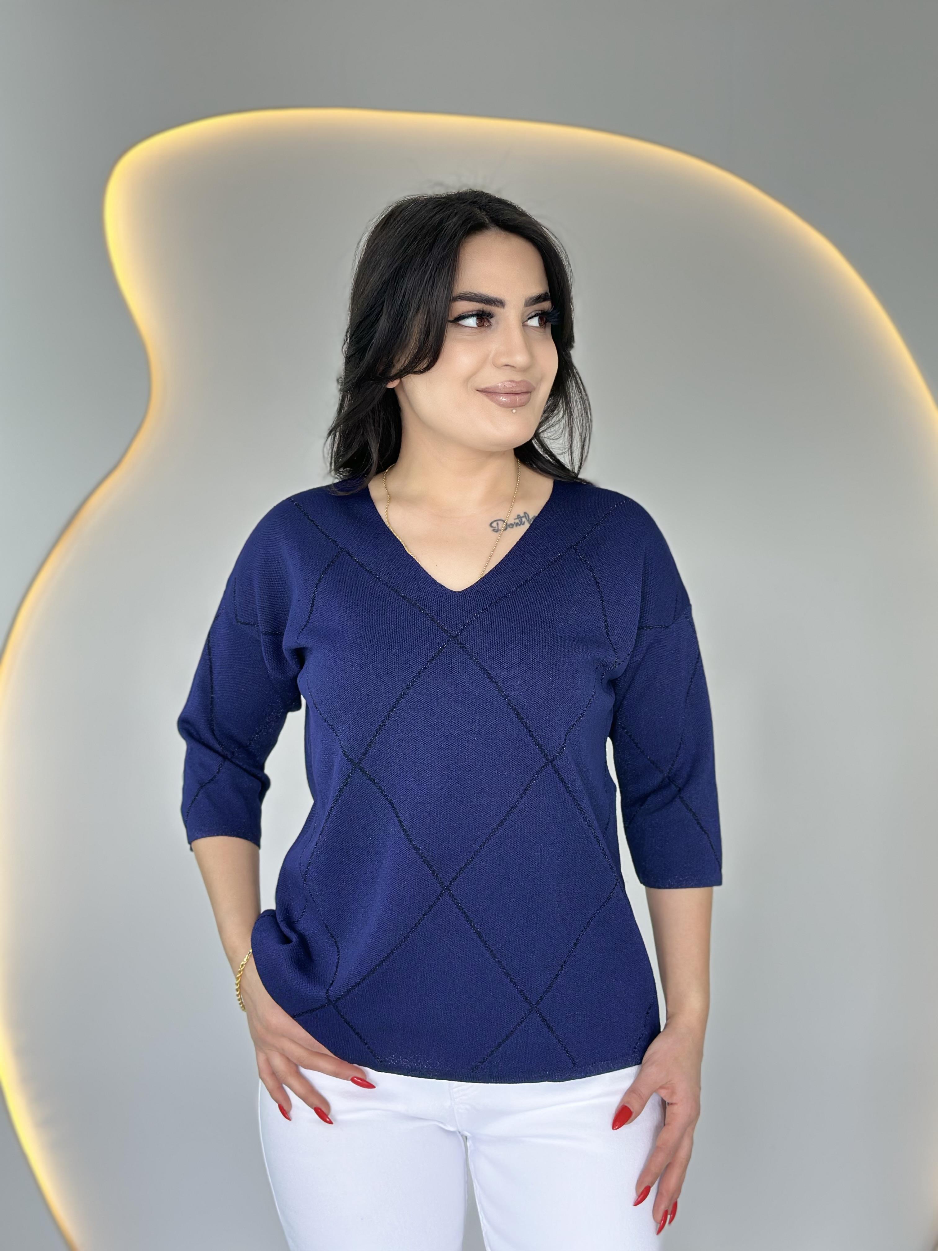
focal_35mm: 48
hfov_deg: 30.3
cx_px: 469
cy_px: 626
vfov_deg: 39.7
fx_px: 1734
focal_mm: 6.86
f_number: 1.78
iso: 80
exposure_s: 1/160
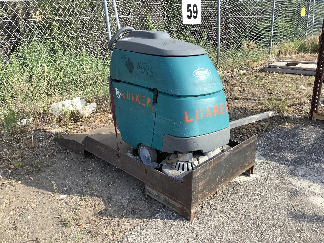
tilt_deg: -16.0
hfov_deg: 58.4
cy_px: 122
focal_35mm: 31
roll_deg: +1.5
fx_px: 290
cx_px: 162
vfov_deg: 45.4
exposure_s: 1/390
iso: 25
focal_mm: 3.3
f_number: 2.4
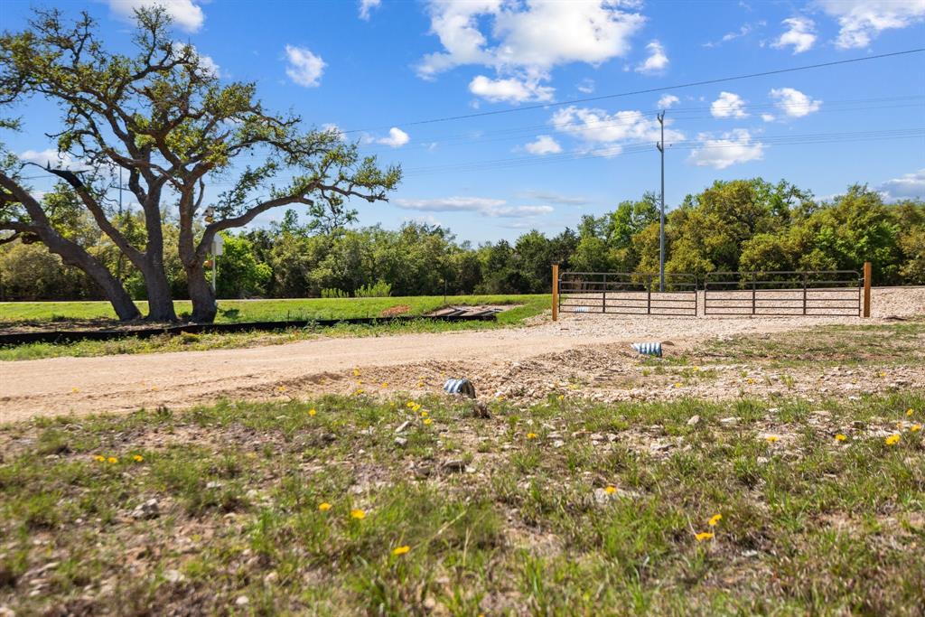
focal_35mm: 31
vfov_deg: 42.3
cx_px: 462
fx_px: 797
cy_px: 308
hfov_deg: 60.3
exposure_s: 1/400
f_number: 9
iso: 200
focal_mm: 31
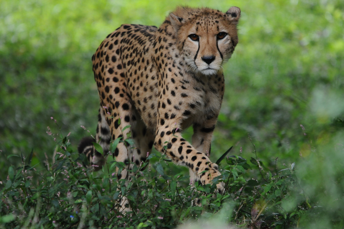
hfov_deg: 2.8
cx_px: 172
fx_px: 7158
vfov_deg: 1.8
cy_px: 114
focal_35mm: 750
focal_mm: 500
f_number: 8
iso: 800
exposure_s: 1/400
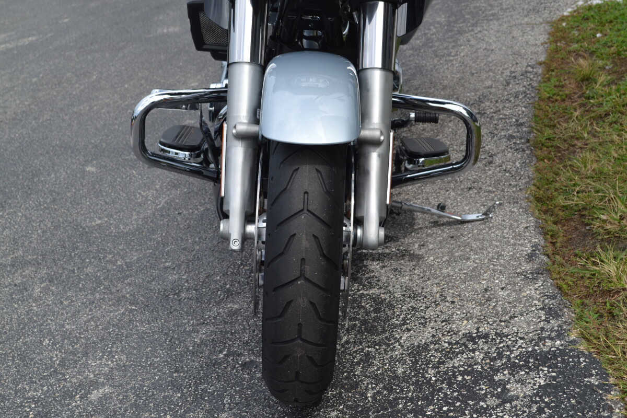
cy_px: 209
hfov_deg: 33.4
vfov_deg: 22.6
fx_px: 1045
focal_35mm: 60
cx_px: 314
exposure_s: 1/250
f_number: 7.1
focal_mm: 40
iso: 100
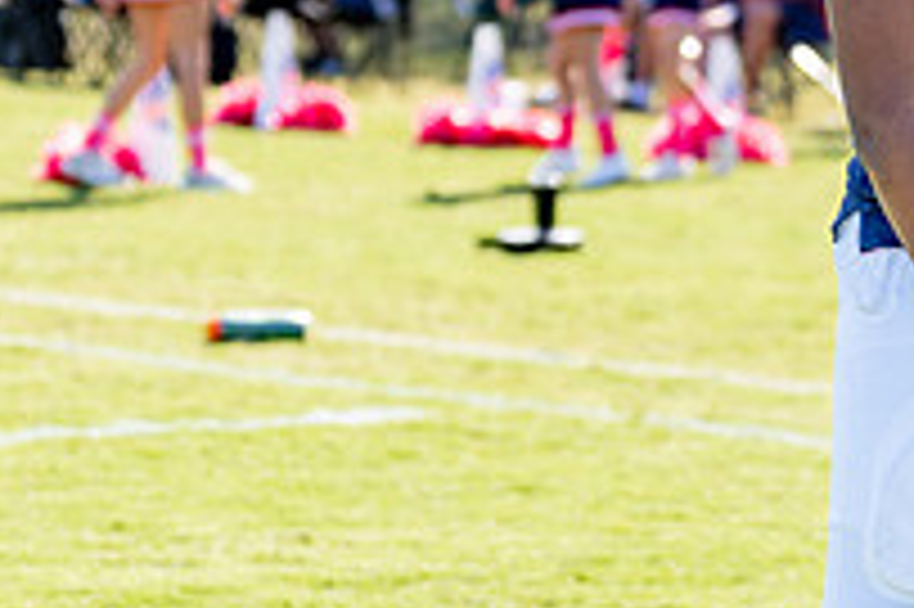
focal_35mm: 237
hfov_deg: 8.7
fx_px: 6012
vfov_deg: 5.8
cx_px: 815
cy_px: 227
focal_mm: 70
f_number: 2.8
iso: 100
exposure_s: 1/640
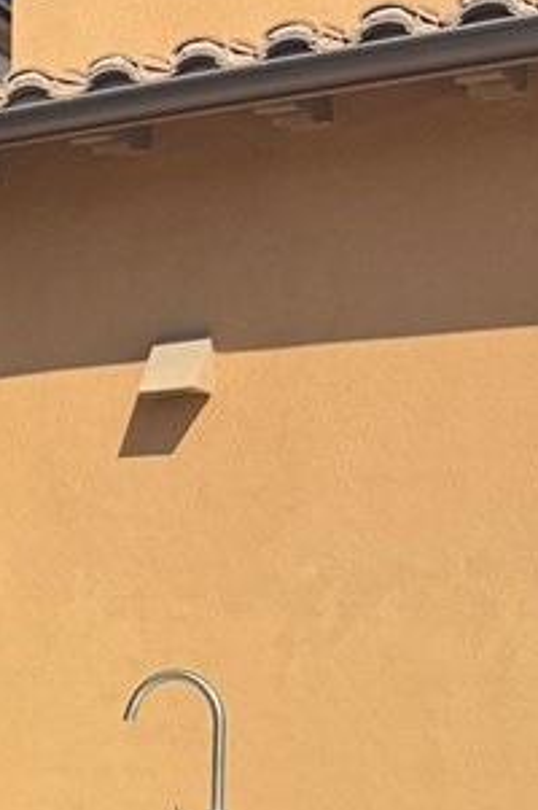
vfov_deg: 22.9
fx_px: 1910
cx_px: -312
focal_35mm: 85
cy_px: 832
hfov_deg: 14.7
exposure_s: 1/1770
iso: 80
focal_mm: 6.76
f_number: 1.78
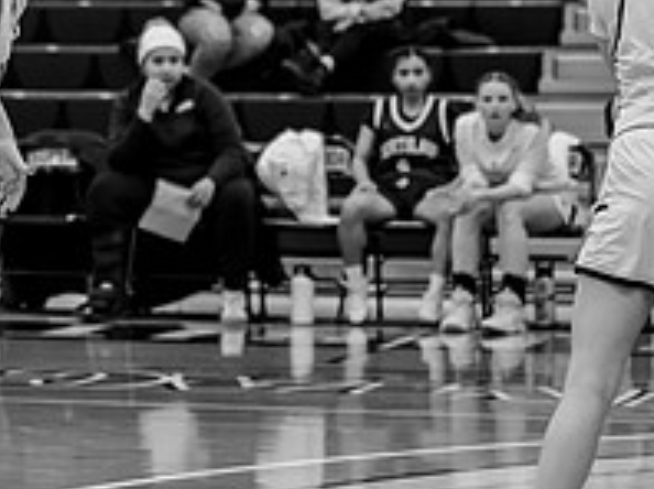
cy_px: 180
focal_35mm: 243
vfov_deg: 6.1
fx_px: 4585
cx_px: -147
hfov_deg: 8.1
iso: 1250
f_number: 2.5
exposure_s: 1/640
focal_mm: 72
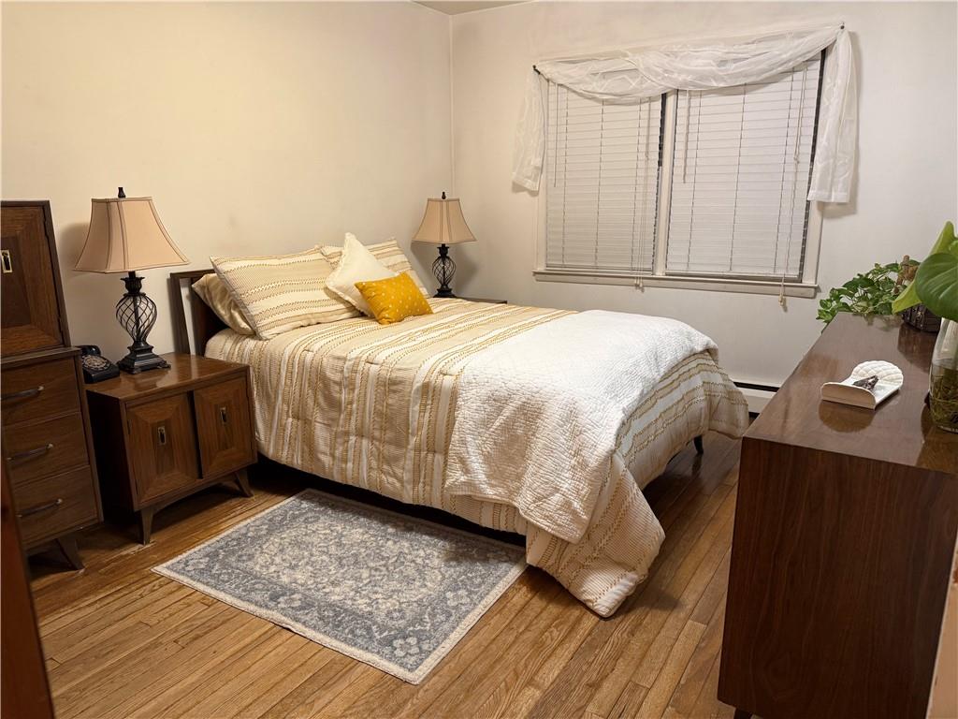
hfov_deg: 71.6
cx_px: 479
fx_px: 664
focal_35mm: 24
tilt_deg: -13.7
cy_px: 360
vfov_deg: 56.8
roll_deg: +0.8
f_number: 1.78
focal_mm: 6.76
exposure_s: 1/60
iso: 200
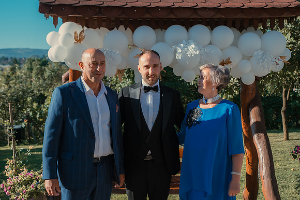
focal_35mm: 50
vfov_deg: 27.1
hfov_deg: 39.7
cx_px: 156
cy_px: 95
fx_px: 415
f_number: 4
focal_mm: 40
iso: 100
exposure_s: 1/250
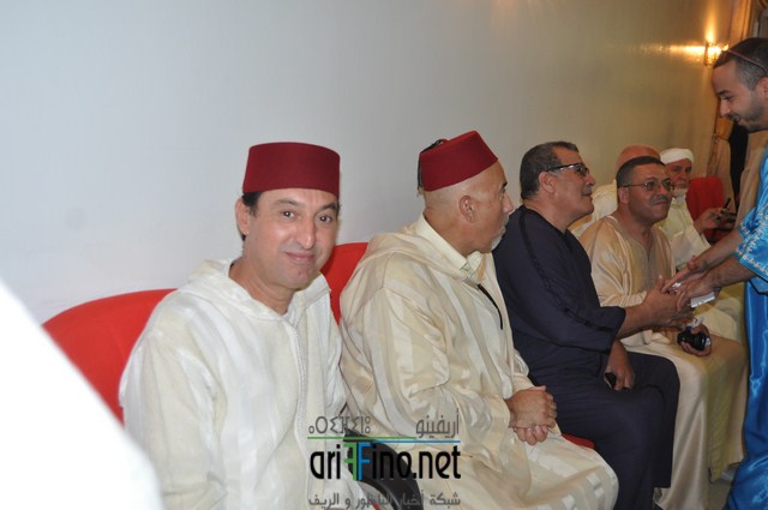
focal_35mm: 34
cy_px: 255
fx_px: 735
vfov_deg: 38.3
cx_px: 384
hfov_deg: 55.2
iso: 800
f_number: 3.8
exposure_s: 1/60
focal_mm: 23
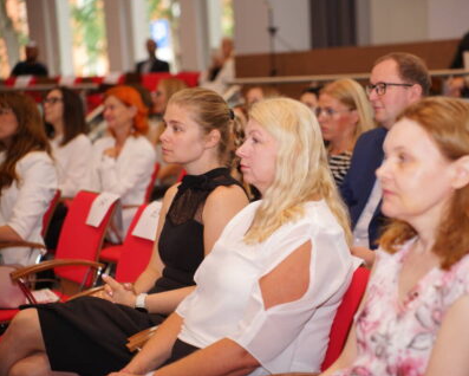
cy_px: 188
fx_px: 1180
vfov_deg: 18.1
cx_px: 281
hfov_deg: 22.4
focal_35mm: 85
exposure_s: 1/160
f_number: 2.8
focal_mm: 75
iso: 400
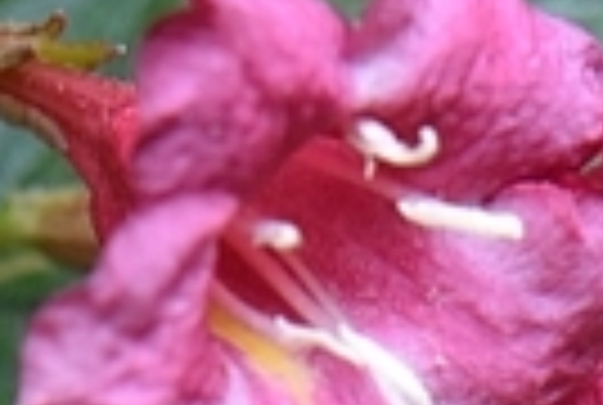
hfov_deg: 3.0
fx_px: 11477
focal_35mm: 684
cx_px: -50
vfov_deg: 2.0
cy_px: 562
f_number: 5.6
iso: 720
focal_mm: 85
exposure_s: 1/125
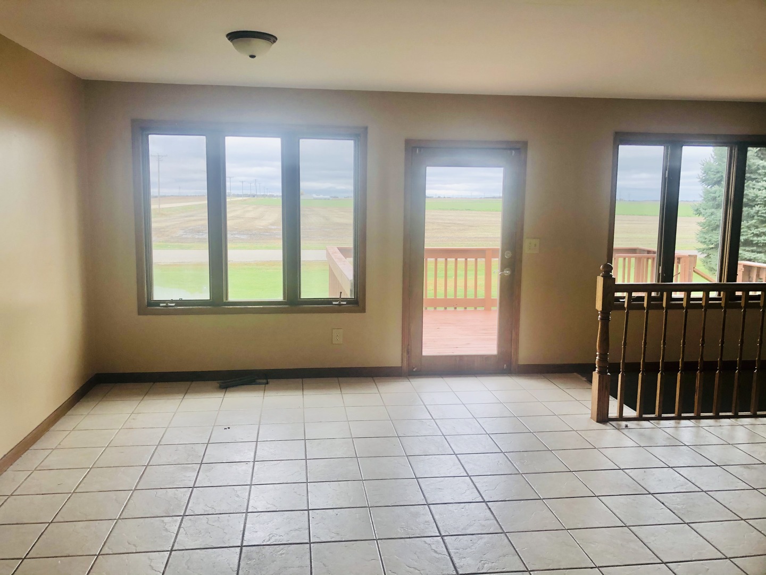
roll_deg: -1.3
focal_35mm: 28
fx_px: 620
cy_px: 288
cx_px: 383
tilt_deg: -7.1
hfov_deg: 63.4
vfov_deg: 49.7
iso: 50
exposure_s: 1/120
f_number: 1.8
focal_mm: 3.99
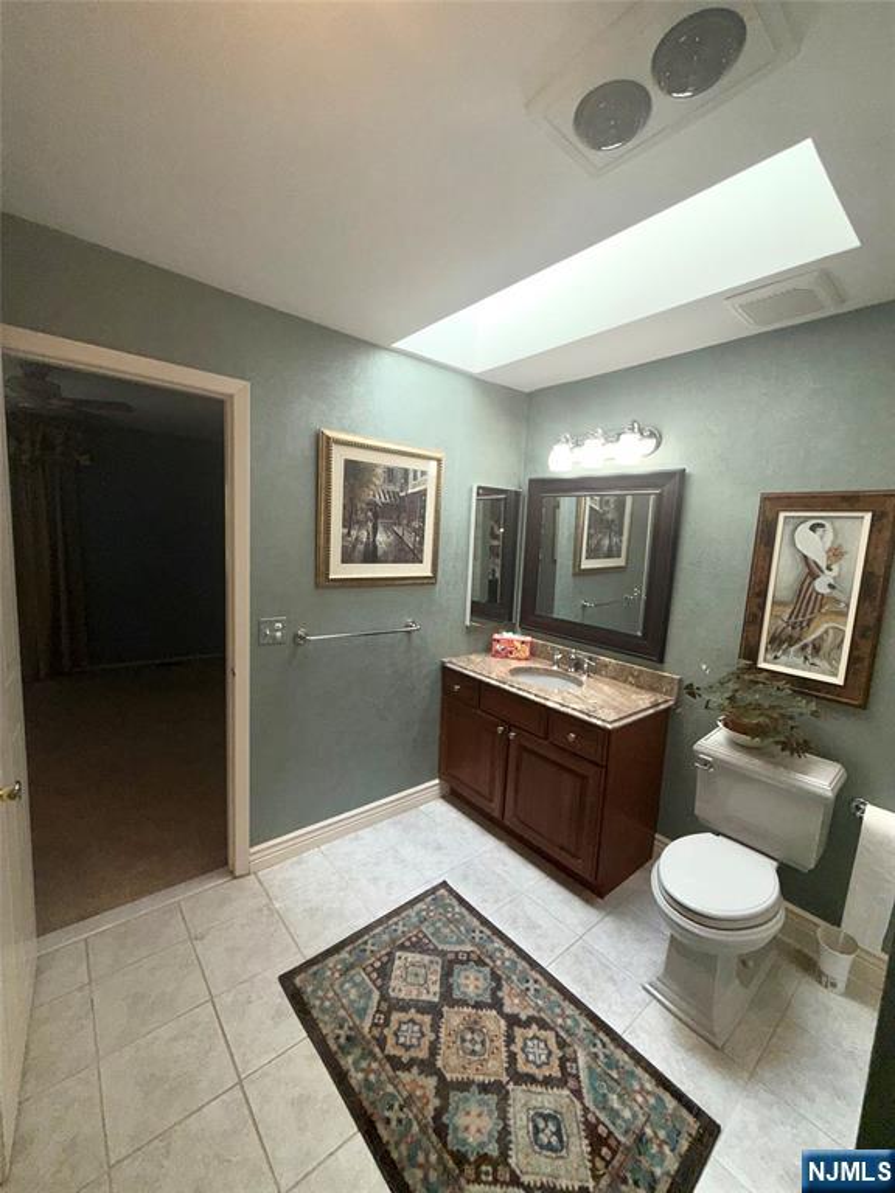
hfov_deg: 85.7
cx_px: 448
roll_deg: -3.1
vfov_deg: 102.1
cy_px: 596
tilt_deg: -5.7
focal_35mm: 14
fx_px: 483
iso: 25
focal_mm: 2.22
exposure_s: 1/122
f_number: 2.2
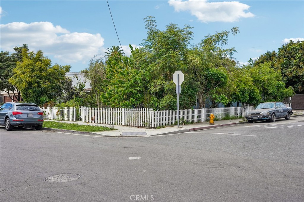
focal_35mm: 35
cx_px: 152
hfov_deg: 54.4
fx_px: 295
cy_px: 101
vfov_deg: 37.8
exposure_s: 1/640
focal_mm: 35
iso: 400
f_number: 8
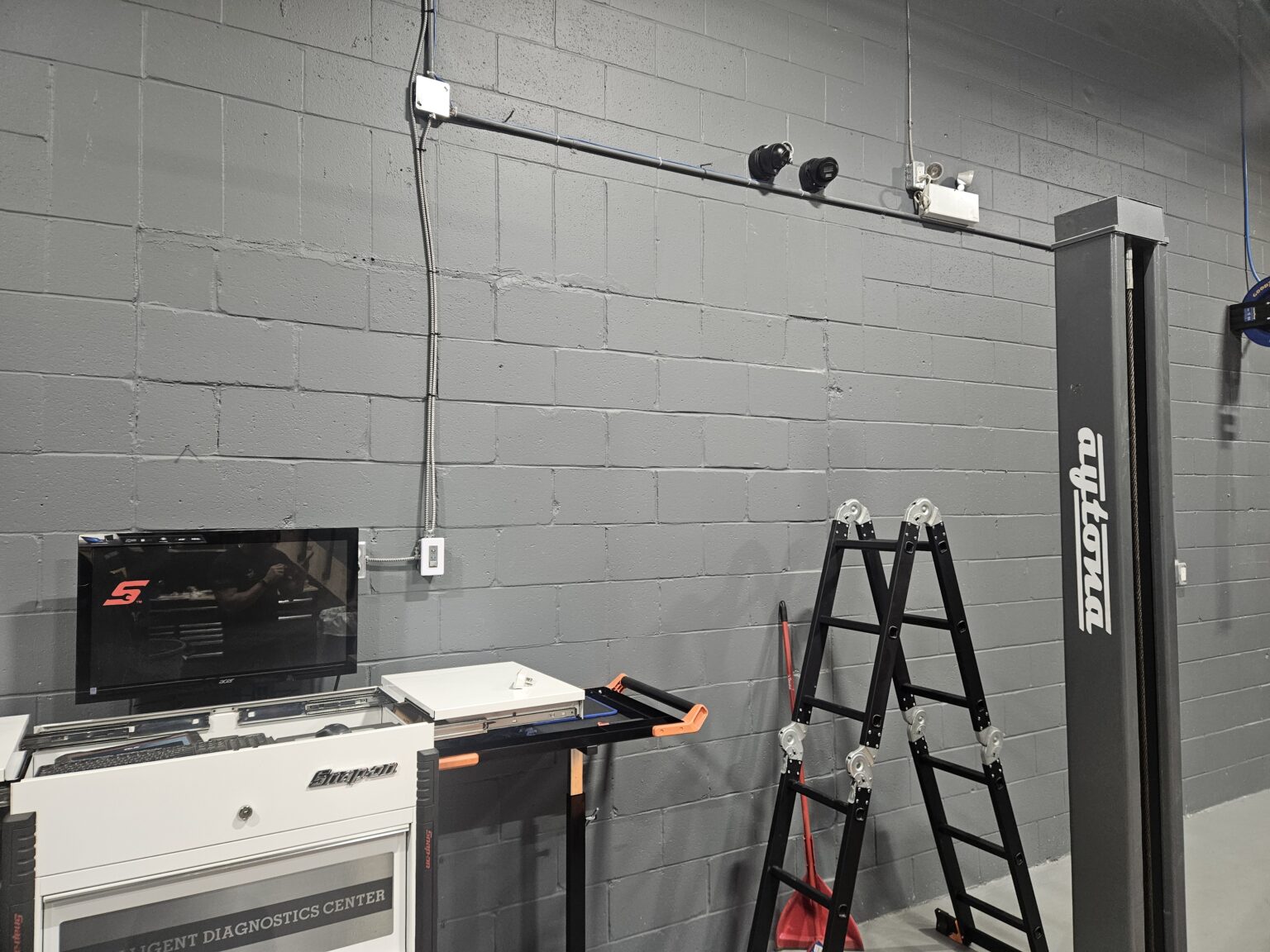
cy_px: 476
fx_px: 844
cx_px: 635
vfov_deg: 58.9
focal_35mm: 23
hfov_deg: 73.9
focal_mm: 5.4
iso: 200
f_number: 1.8
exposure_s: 1/120
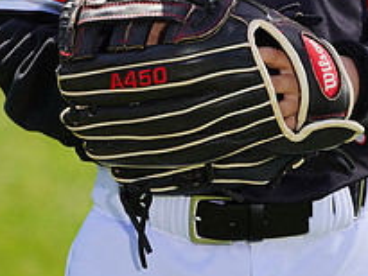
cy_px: -210
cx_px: 218
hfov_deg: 2.9
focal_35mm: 695
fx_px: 7393
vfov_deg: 2.1
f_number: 8
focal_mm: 256
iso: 100
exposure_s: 1/250
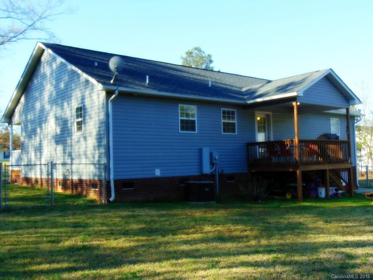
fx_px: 420
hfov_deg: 47.9
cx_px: 186
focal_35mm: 39
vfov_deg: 36.8
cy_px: 140
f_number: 3.3
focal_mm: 6.9
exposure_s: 1/320
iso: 80
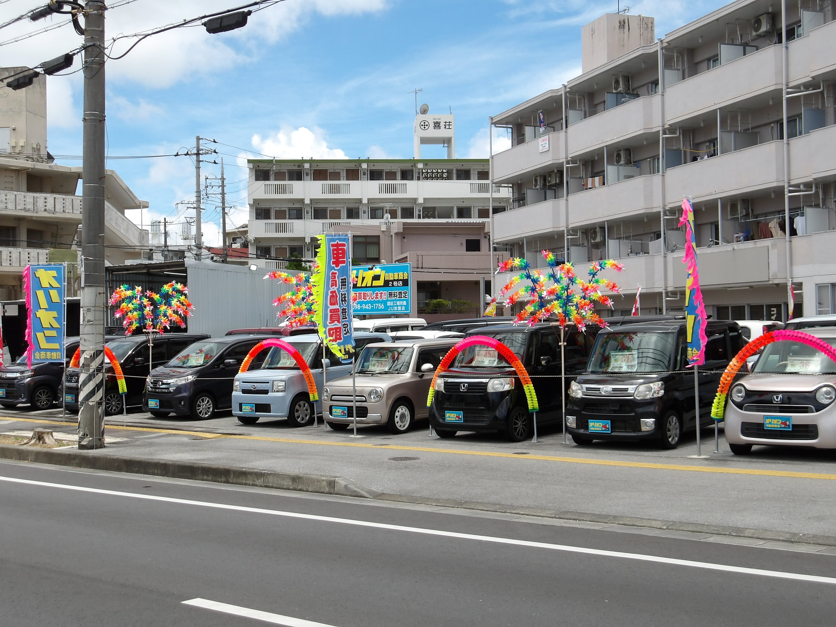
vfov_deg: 34.3
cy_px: 314
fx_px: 1014
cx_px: 418
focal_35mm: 42
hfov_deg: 44.8
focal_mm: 7.6
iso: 100
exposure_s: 1/1012
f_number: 3.7
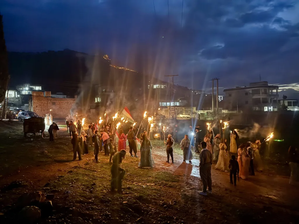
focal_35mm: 24
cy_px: 112
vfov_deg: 56.8
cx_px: 150
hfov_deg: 71.6
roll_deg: +2.8
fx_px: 207
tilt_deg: +0.4
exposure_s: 1/25
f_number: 1.78
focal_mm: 6.76
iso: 2000
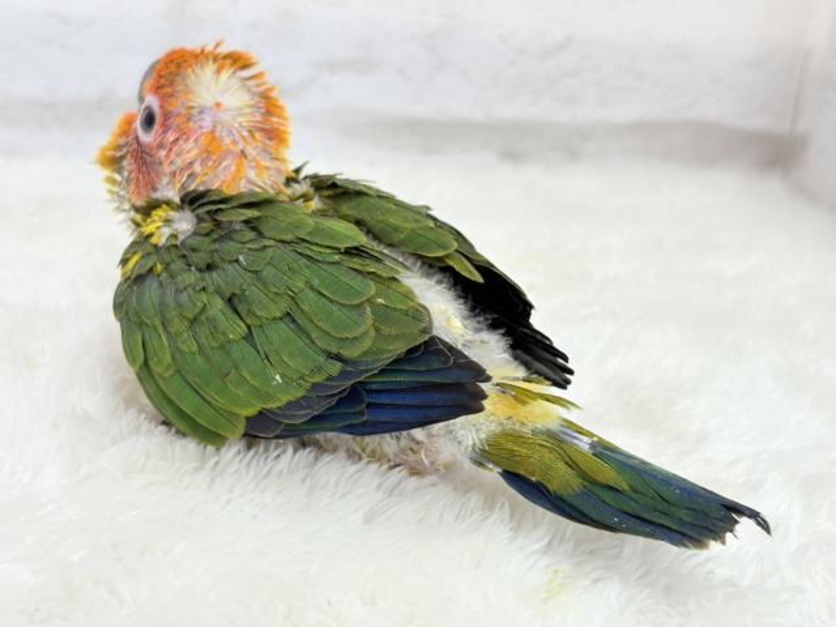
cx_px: 418
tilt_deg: -21.7
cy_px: 314
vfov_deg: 28.0
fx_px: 1256
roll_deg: -4.5
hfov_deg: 36.8
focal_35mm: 52
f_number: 1.6
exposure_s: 1/50
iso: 50
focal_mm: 5.96
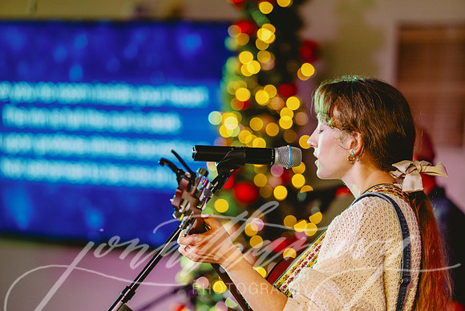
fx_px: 2390
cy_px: 156
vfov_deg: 7.4
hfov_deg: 11.1
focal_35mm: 185
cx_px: 232
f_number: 2.8
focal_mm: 185
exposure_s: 1/250
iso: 3200
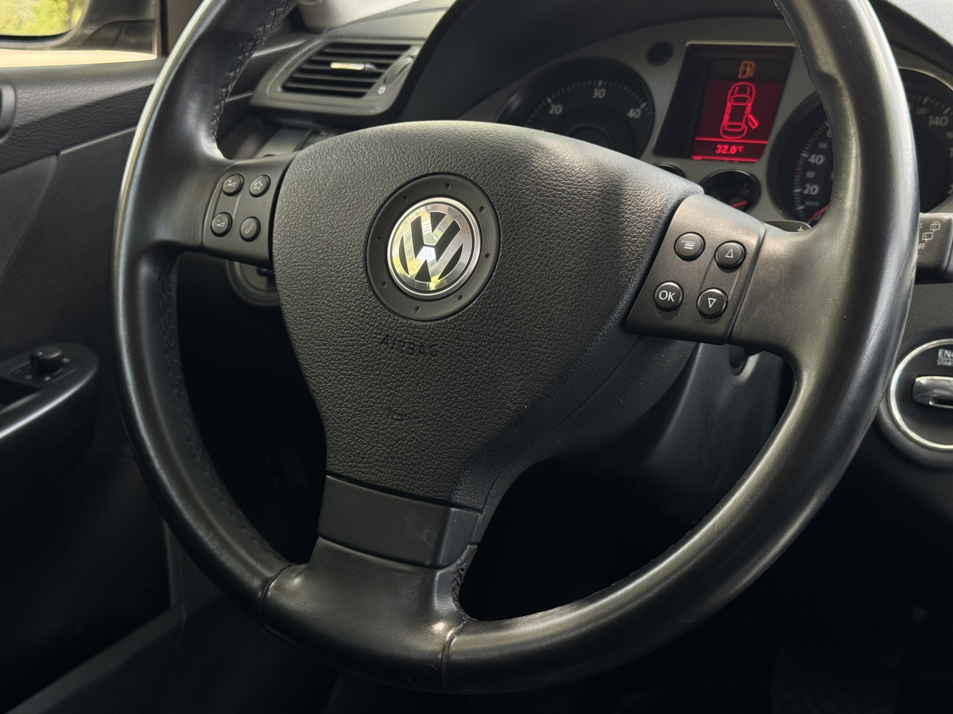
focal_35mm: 48
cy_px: 357
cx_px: 476
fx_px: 1321
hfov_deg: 39.7
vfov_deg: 30.3
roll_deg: -0.2
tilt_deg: -18.1
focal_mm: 6.76
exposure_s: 1/159
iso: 64
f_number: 1.78
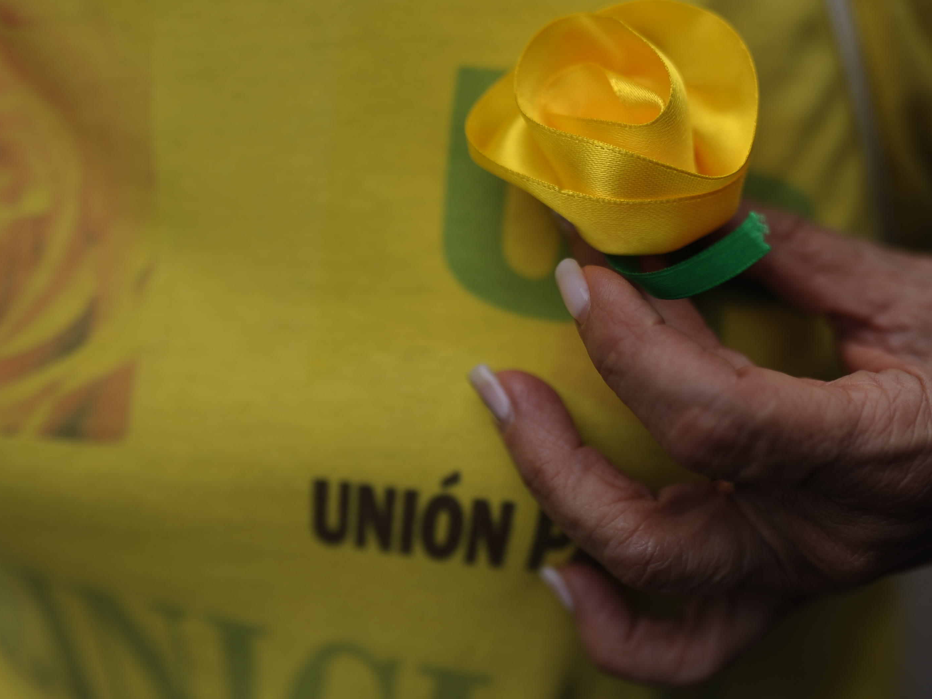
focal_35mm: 51
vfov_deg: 28.5
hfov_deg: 37.5
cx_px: 507
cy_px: 295
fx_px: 1373
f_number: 1.8
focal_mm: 35
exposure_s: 1/4000
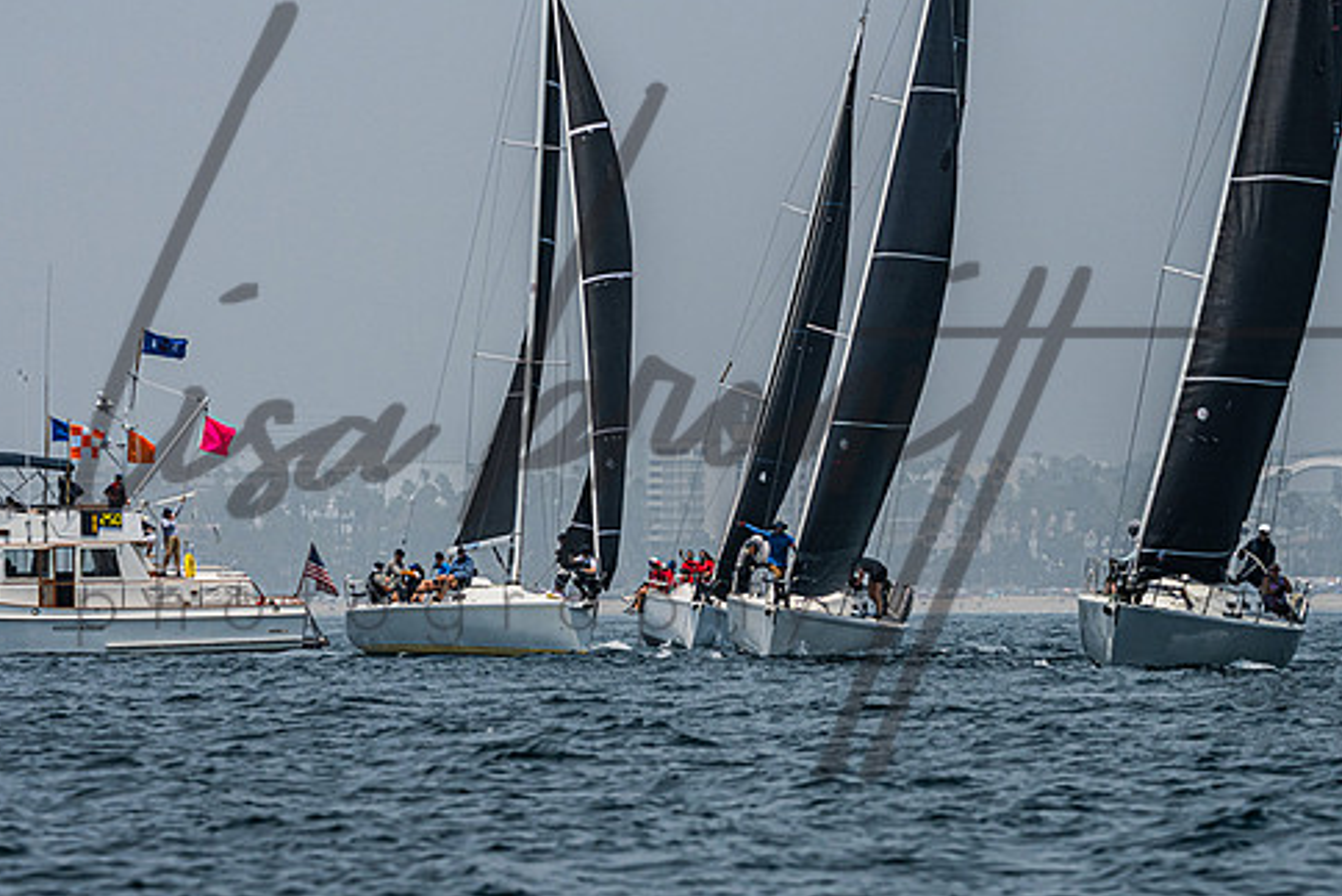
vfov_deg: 4.8
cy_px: 621
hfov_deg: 7.2
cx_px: 626
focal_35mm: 288
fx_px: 10739
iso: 400
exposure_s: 1/5000
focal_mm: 170
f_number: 6.3
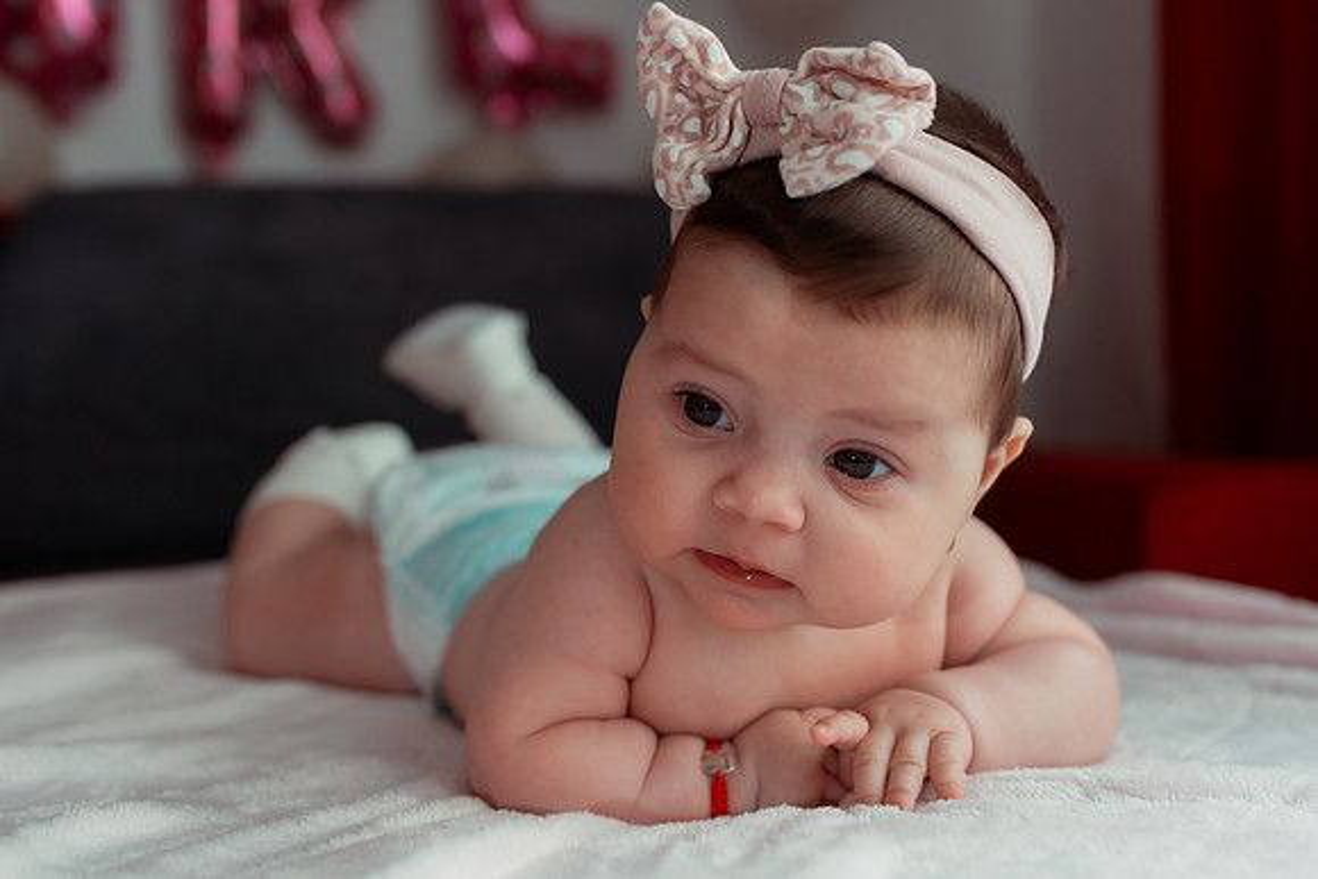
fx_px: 1405
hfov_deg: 50.2
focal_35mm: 38
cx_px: 703
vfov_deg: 34.8
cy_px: 452
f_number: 3.2
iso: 800
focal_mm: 35
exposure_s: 1/250
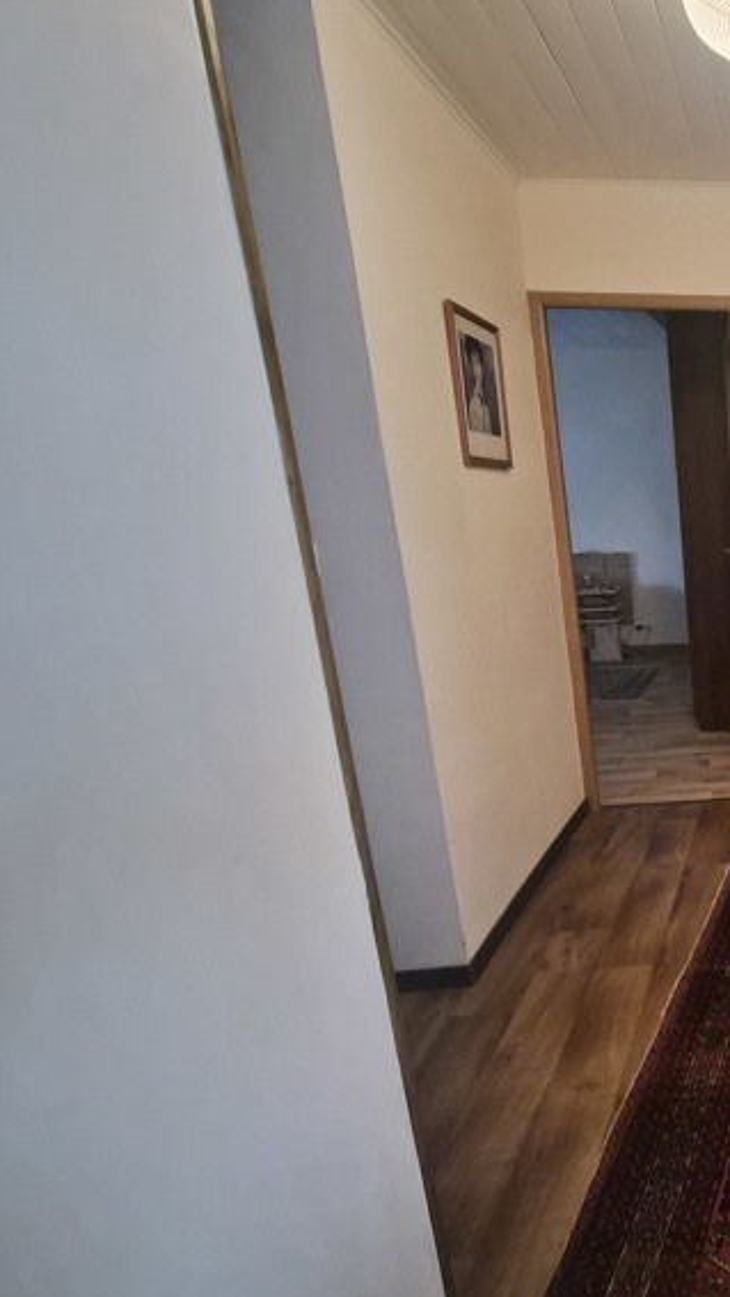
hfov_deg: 39.8
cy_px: 659
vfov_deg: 86.6
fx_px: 688
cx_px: 876
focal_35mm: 20
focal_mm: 1.7
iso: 1000
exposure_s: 1/50
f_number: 2.2
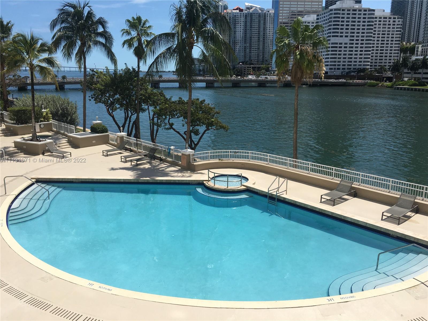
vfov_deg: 48.2
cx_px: 214
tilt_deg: -13.0
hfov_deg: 61.7
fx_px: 359
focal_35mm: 29
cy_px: 160
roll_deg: -0.8
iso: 25
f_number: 2.2
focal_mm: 4.15
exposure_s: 1/2481
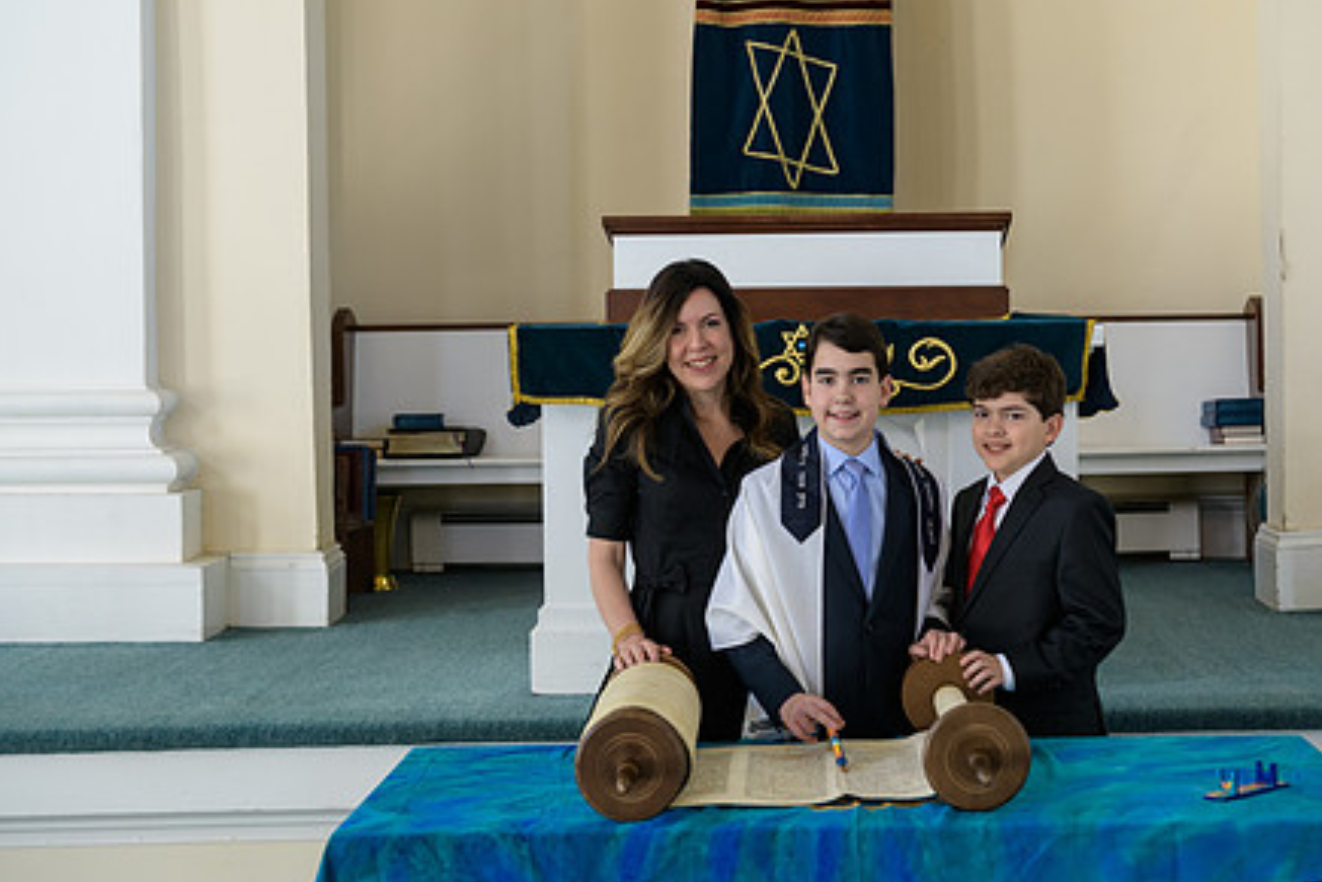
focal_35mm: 64
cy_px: 330
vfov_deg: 21.2
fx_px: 2350
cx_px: 854
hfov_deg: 31.2
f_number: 3.2
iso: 400
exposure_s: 1/125
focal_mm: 48
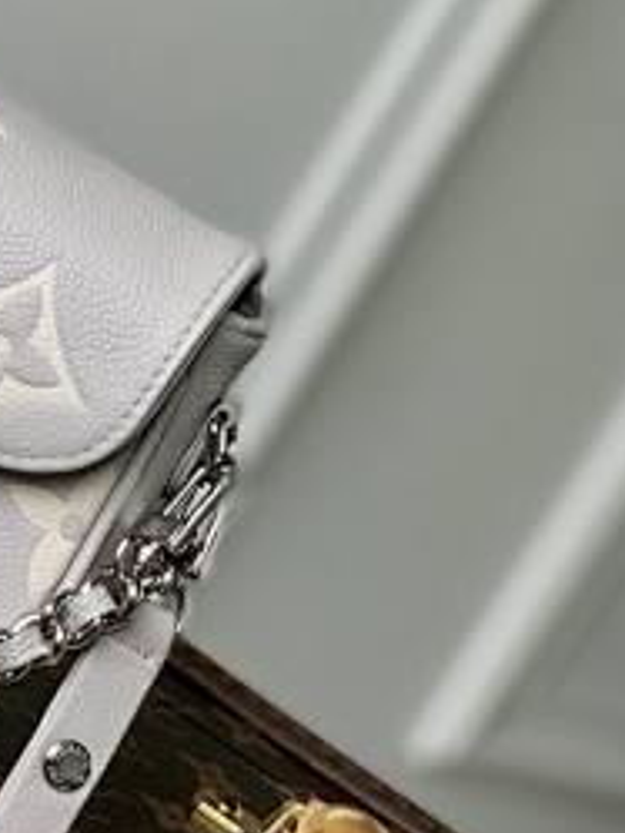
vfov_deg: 11.6
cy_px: -117
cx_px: -277
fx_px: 4017
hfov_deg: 8.7
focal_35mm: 167
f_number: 2.4
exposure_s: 1/122
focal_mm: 6
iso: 32
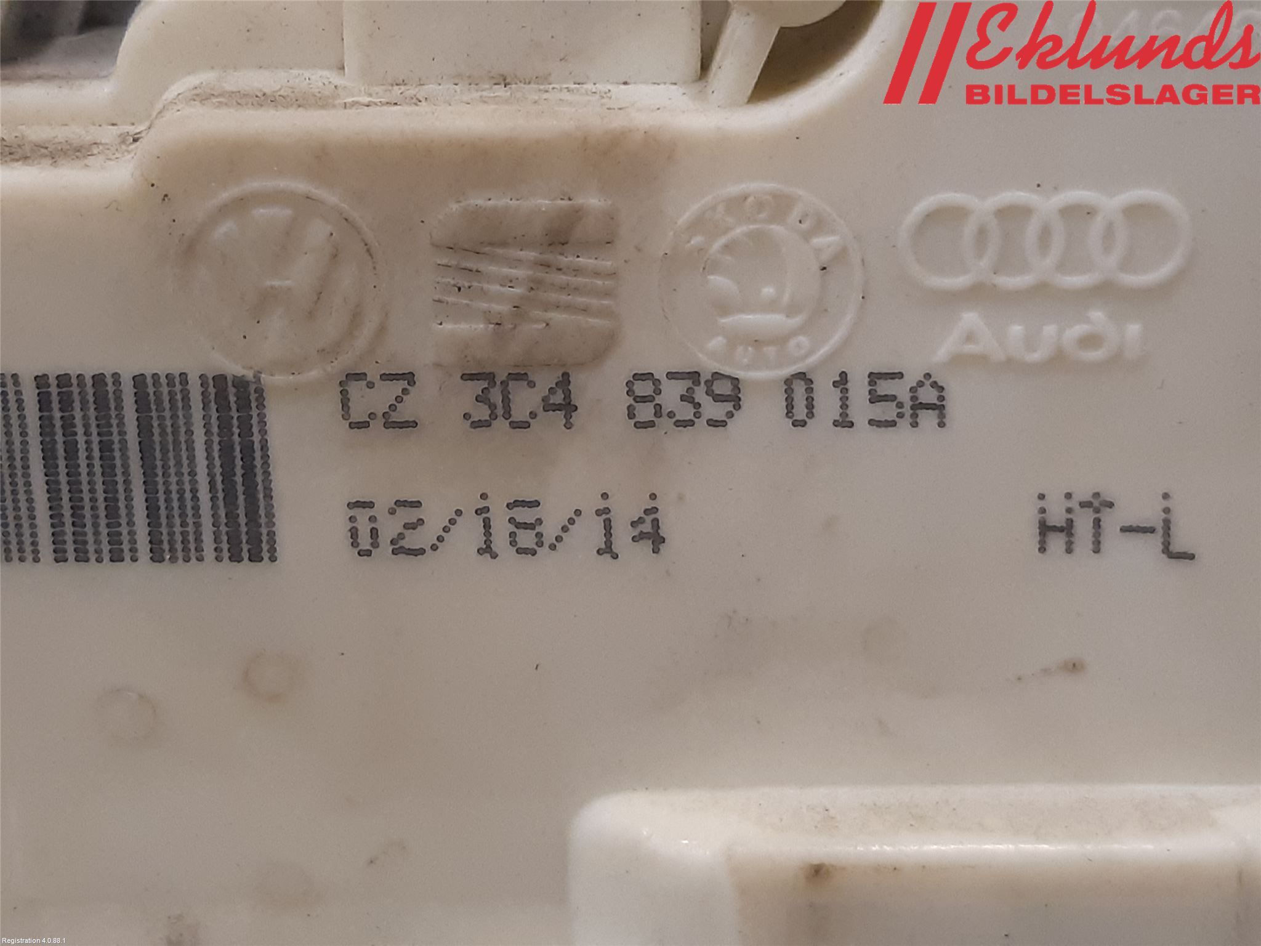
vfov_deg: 53.1
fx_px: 947
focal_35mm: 26
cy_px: 473
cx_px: 630
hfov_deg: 67.3
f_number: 1.7
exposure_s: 1/50
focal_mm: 3.93
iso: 160
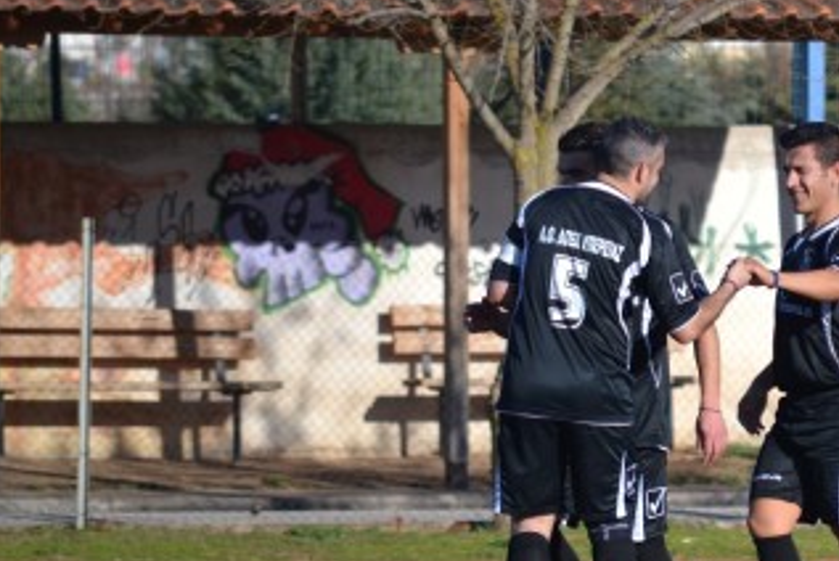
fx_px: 14556
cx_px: 826
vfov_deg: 2.2
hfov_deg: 3.3
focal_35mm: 624
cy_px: 370
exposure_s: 1/1600
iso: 400
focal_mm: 200
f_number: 6.3
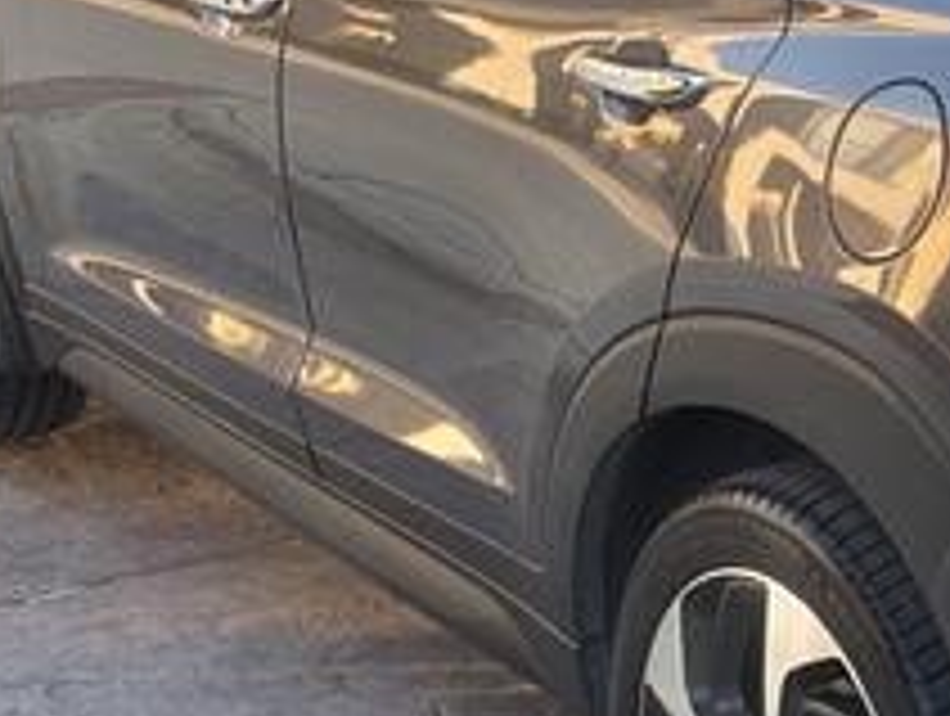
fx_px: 3381
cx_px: 779
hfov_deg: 15.9
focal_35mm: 123
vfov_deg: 12.1
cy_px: 304
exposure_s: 1/148
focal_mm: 5.96
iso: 50
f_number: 1.6
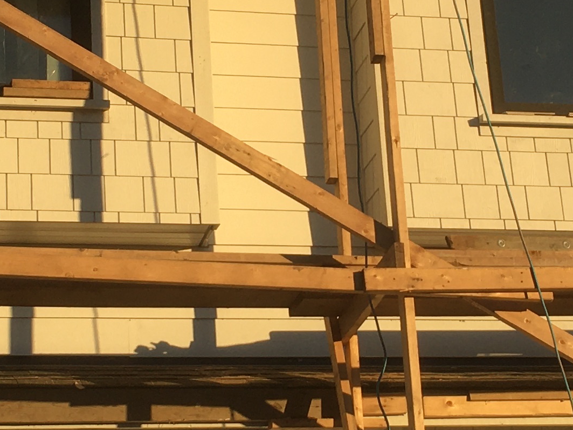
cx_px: 295
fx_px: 1821
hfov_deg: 17.9
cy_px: 207
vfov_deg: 13.5
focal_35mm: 110
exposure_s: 1/1304
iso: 25
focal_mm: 4.15
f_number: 2.2
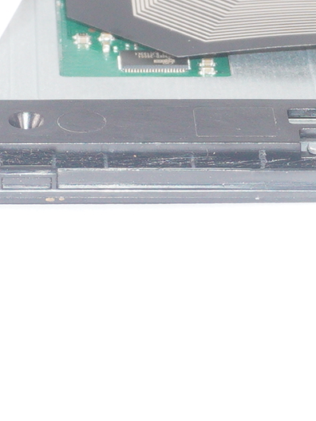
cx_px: 45
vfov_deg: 8.6
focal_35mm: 230
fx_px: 2799
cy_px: 113
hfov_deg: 6.5
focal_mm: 28
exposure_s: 1/160
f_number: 6.3
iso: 400
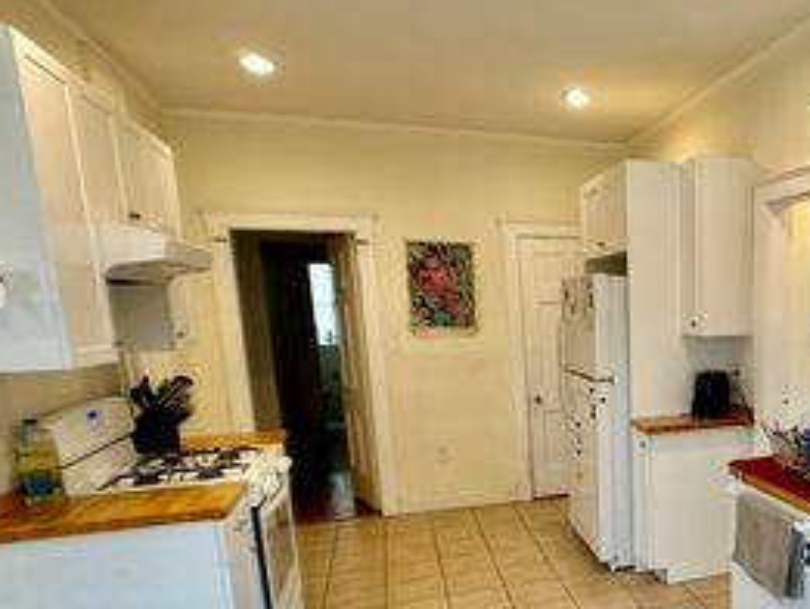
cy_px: 446
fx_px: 1077
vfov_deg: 31.1
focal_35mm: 46
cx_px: 689
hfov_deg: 39.0
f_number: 1.78
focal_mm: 6.86
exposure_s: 1/120
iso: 125
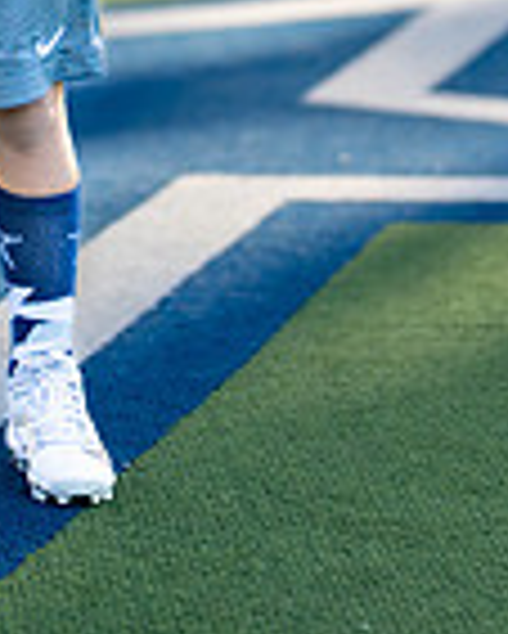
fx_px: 4355
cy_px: -240
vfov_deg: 8.2
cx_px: -14
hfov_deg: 6.7
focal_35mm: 232
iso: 100
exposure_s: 1/2500
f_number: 1.2
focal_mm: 50
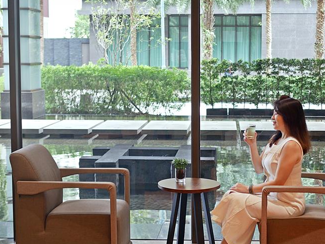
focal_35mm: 77
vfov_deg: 19.2
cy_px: 117
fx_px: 724
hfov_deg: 25.1
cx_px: 233
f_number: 1.8
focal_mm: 25
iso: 200
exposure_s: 1/100
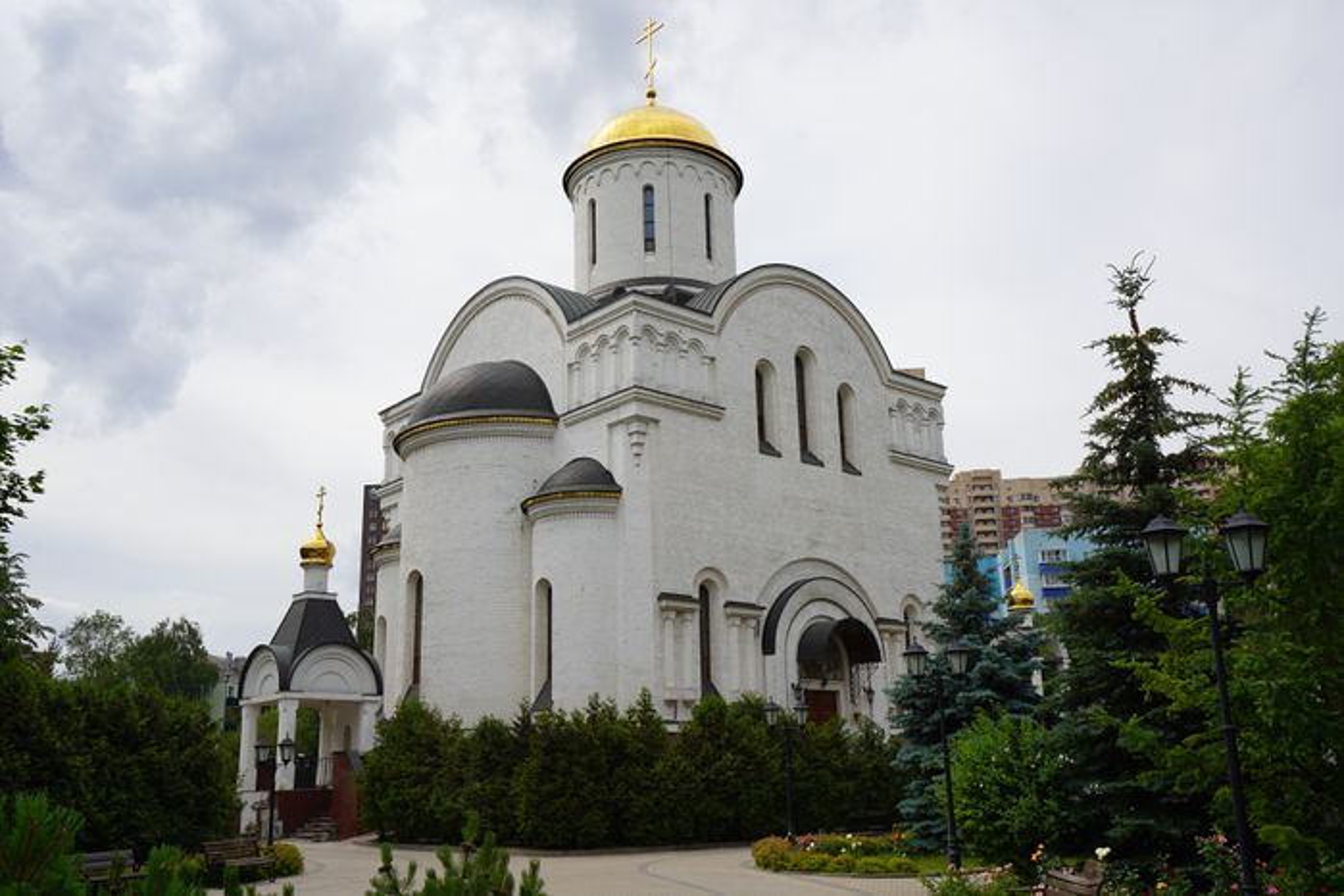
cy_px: 448
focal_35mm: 31
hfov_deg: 60.3
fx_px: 1157
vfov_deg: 42.3
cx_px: 672
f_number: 10
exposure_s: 1/200
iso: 100
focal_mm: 31
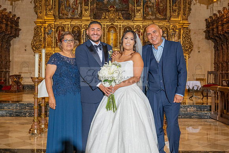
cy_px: 76
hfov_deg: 45.4
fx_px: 274
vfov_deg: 31.2
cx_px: 114
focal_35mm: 43
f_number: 6.3
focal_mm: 43
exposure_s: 1/200
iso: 2000
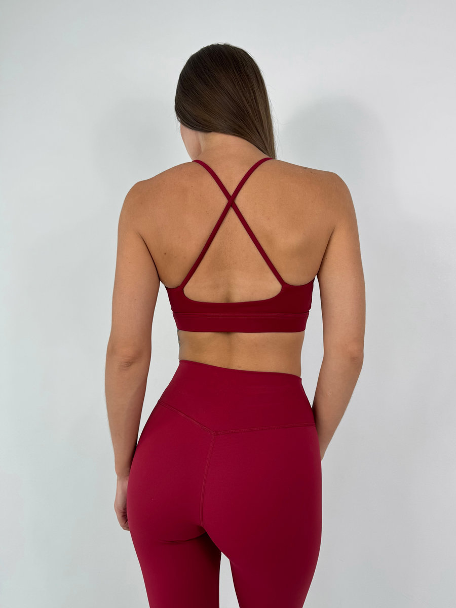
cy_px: 304
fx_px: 422
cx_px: 228
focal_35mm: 24
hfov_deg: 56.8
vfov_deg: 71.6
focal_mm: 6.76
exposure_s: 1/121
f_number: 1.78
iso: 50
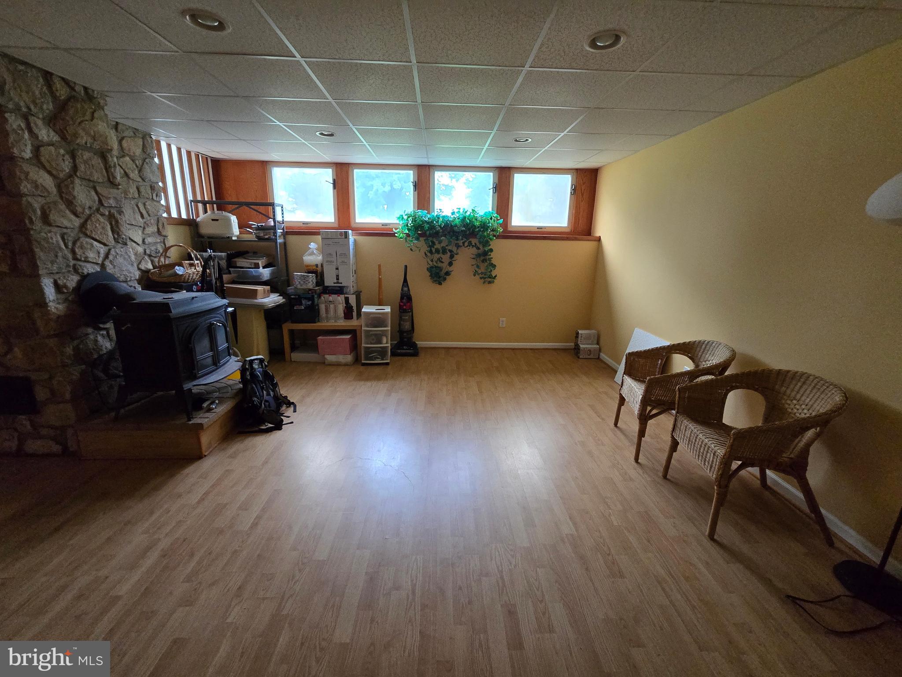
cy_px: 338
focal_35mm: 13
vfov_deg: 89.9
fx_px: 339
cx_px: 451
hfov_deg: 106.2
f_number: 2.2
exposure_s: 1/100
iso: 500
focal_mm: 2.2
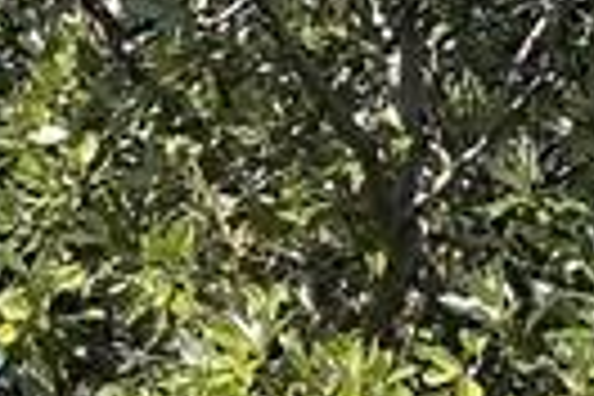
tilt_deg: +6.4
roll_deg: +0.8
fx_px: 3201
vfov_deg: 7.0
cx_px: 14
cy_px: 468
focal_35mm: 194
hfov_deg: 10.5
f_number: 1.78
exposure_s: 1/2110
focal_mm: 6.86
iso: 80
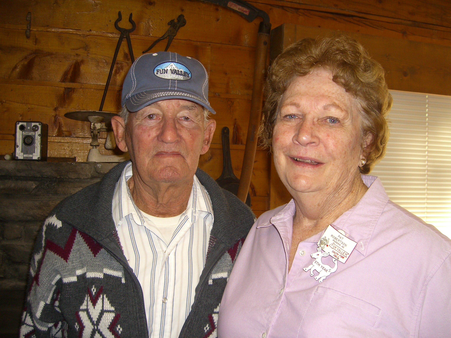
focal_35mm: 38
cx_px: 226
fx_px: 495
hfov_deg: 49.0
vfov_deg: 37.7
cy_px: 169
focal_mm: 7.9
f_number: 2.8
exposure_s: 1/60
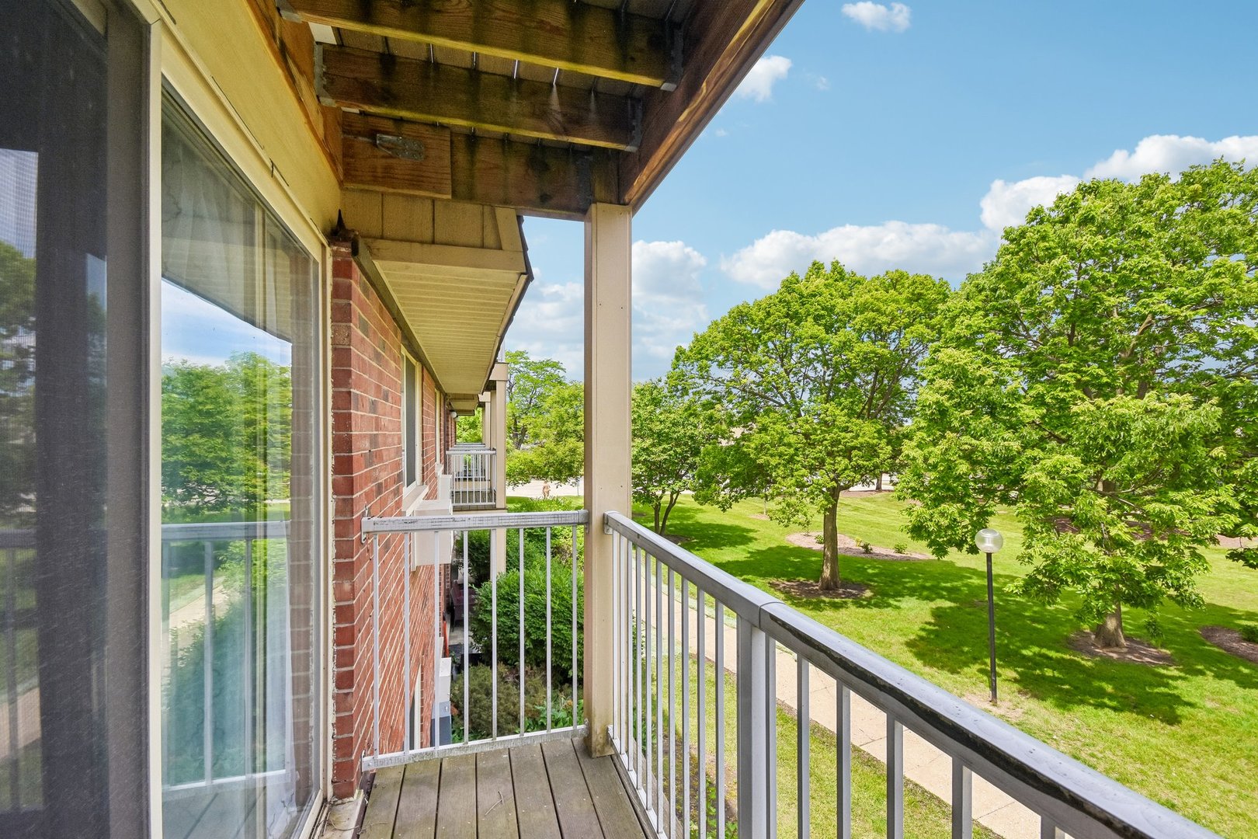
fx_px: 524
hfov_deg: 100.4
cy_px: 420
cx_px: 629
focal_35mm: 15
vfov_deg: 77.3
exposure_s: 1/800
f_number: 8
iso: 500
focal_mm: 10
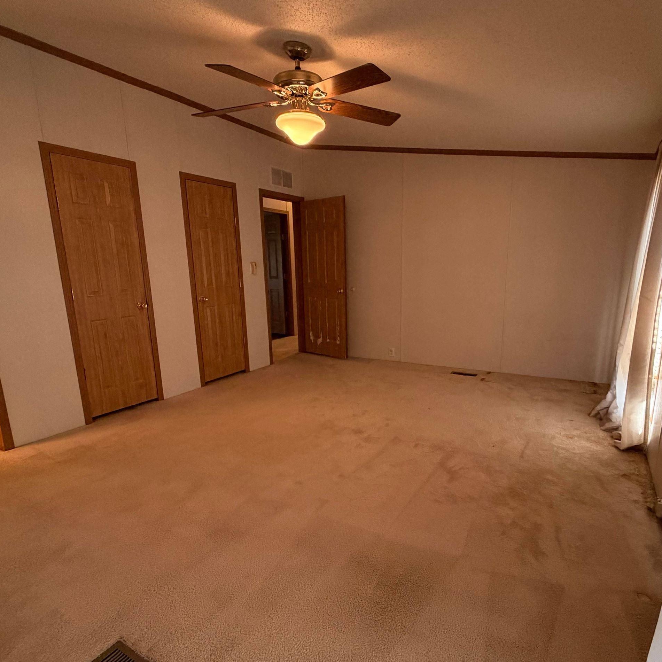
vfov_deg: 74.6
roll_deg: +1.0
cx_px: 356
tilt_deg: -13.2
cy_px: 362
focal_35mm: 20
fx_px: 433
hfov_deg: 74.7
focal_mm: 2.22
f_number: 2.2
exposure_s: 1/60
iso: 200
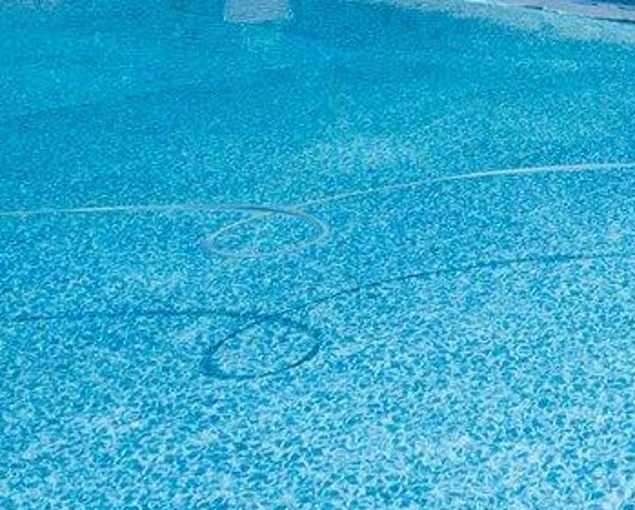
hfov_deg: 20.8
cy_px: -156
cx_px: 964
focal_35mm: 77
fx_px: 1449
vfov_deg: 18.5
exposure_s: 1/320
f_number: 7.1
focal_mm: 14
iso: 64
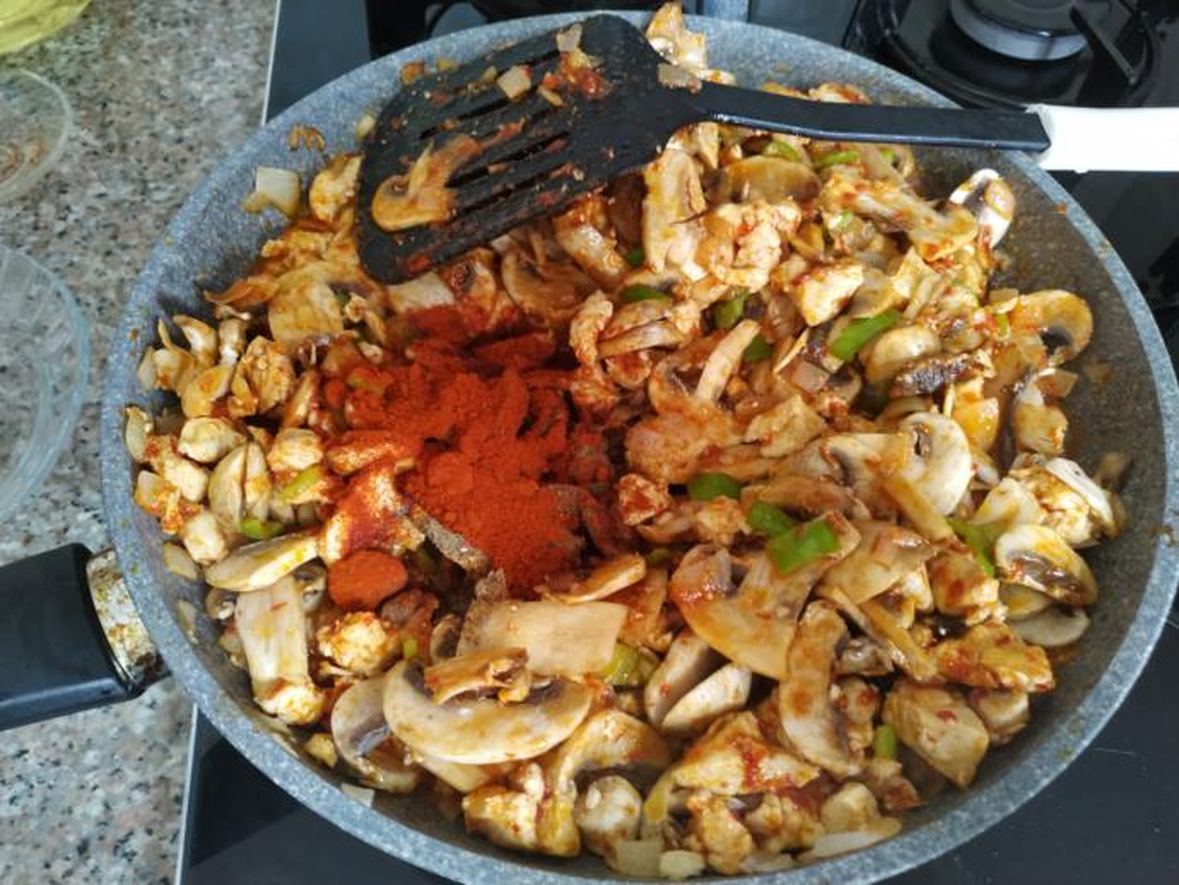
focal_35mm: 24
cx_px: 590
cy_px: 442
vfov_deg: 56.8
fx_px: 818
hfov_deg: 71.6
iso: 250
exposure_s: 1/20
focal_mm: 3.94
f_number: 1.9
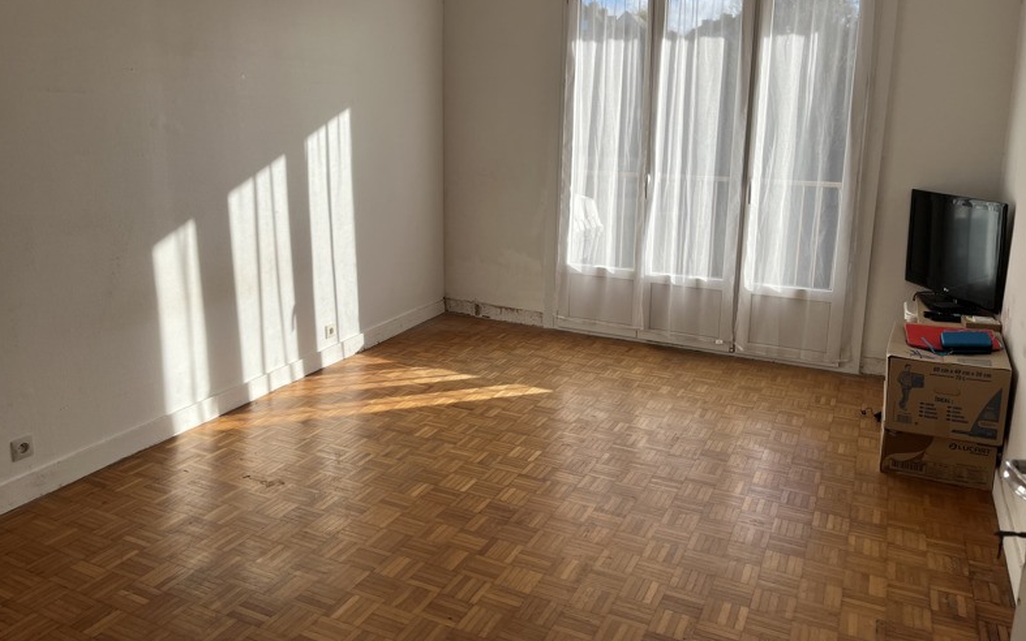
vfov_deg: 44.3
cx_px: 508
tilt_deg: -11.5
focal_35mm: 28
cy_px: 259
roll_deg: -1.4
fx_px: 783
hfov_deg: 66.5
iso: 50
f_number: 1.6
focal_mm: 5.1
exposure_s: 1/1372
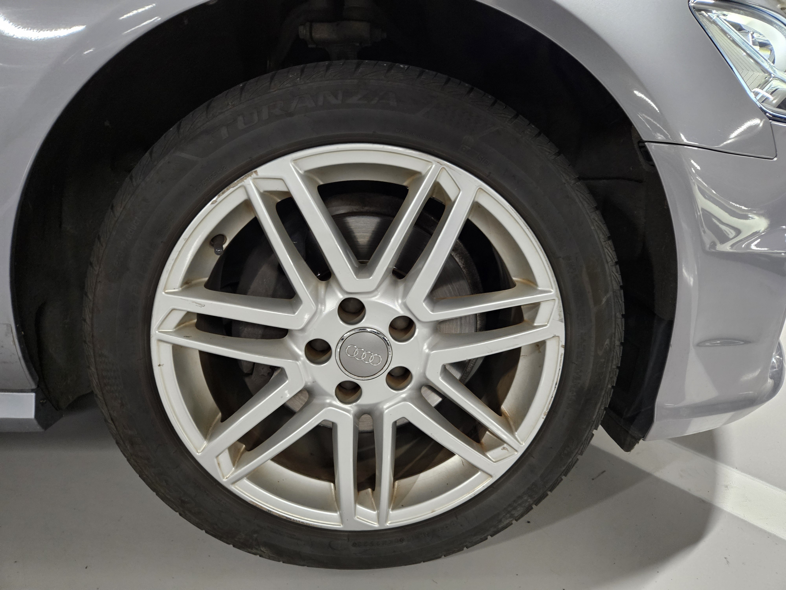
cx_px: 393
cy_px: 295
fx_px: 522
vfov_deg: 58.9
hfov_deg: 73.9
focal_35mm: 23
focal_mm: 5.4
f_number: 1.8
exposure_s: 1/40
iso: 640
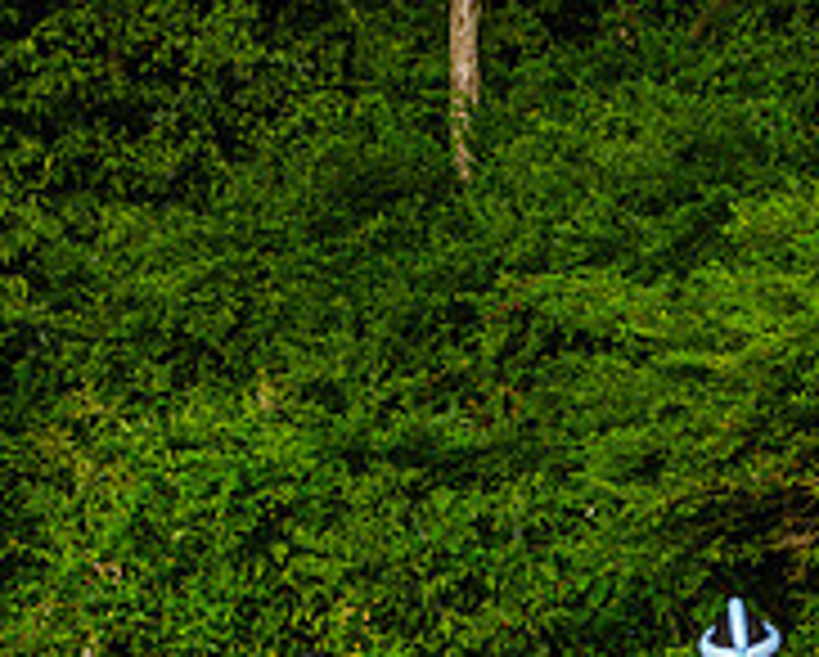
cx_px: 981
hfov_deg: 7.8
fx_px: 5969
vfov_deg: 6.3
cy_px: 648
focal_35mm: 246
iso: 200
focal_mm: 55
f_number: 7.1
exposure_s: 1/200
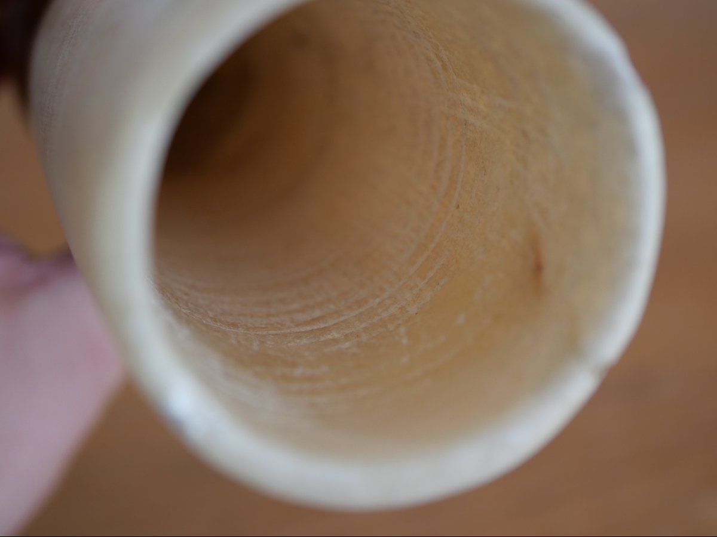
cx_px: 358
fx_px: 1243
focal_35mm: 60
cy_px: 268
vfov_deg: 24.4
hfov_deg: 32.2
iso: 500
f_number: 2.8
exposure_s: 1/125
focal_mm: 30
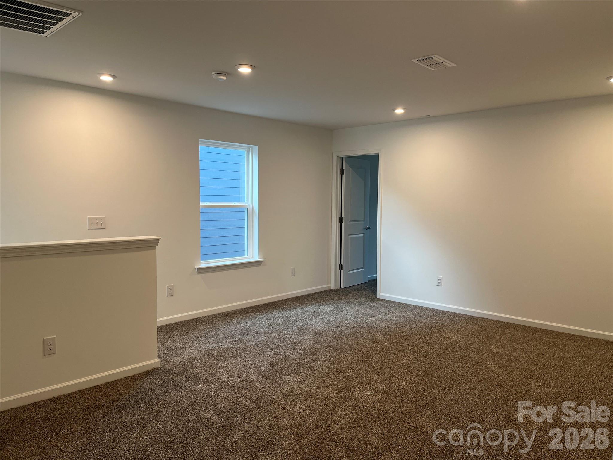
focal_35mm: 26
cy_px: 230
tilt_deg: -4.0
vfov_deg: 53.1
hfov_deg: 67.3
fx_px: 460
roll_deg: +0.0
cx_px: 306
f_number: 1.6
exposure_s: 1/120
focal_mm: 5.1
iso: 100
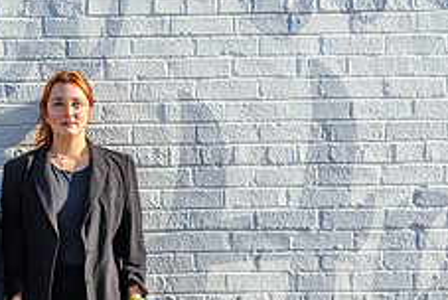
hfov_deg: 16.1
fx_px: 1545
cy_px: 295
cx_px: -24
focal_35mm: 124
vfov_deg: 11.0
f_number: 9
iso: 200
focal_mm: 32
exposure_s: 1/320
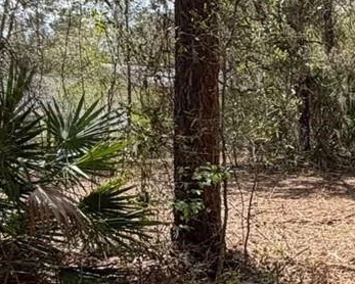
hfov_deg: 24.0
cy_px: 160
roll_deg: +0.0
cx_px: 527
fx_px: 662
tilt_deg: -0.2
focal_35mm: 63
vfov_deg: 24.2
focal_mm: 2.22
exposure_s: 1/502
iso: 40
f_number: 2.2
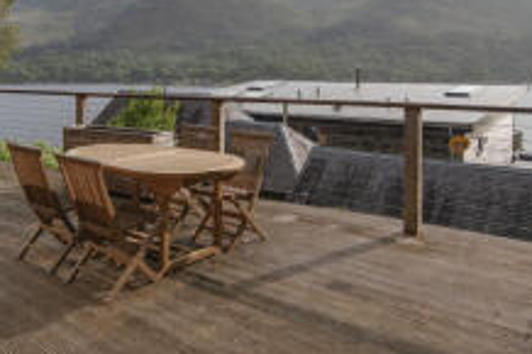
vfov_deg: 36.4
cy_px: 65
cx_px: 190
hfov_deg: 53.7
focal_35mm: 35
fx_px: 517
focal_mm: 16
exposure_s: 1/3200
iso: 320
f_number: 5.6
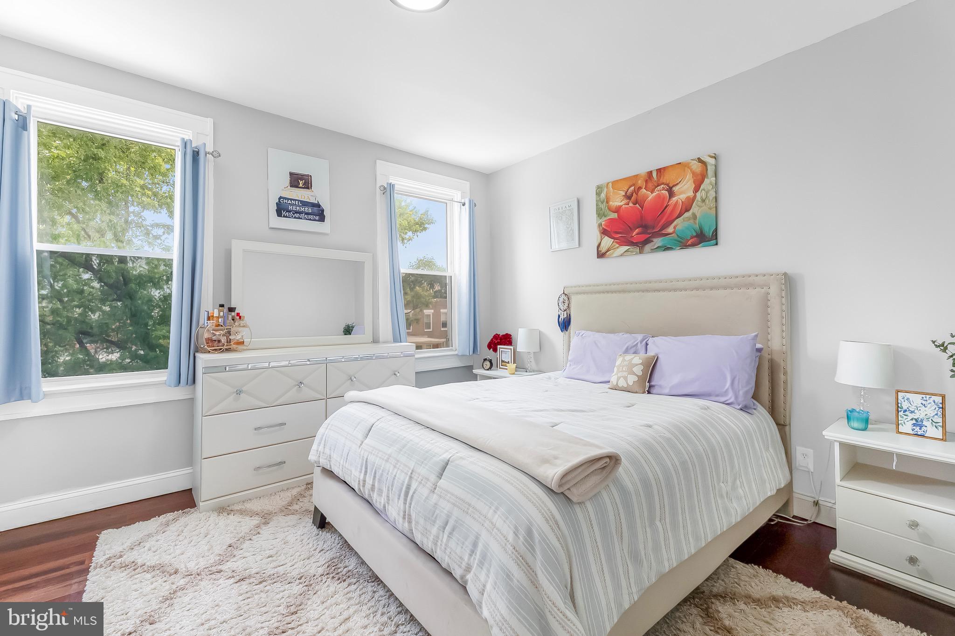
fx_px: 398
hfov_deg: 100.4
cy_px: 318
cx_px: 478
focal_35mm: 15
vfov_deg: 77.3
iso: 320
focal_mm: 10
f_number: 6.3
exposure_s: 1/30
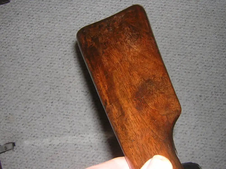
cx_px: 113
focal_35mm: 43
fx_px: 281
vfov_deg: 33.6
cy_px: 84
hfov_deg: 43.9
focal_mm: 5.6
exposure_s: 1/60.1
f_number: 5.6
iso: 119
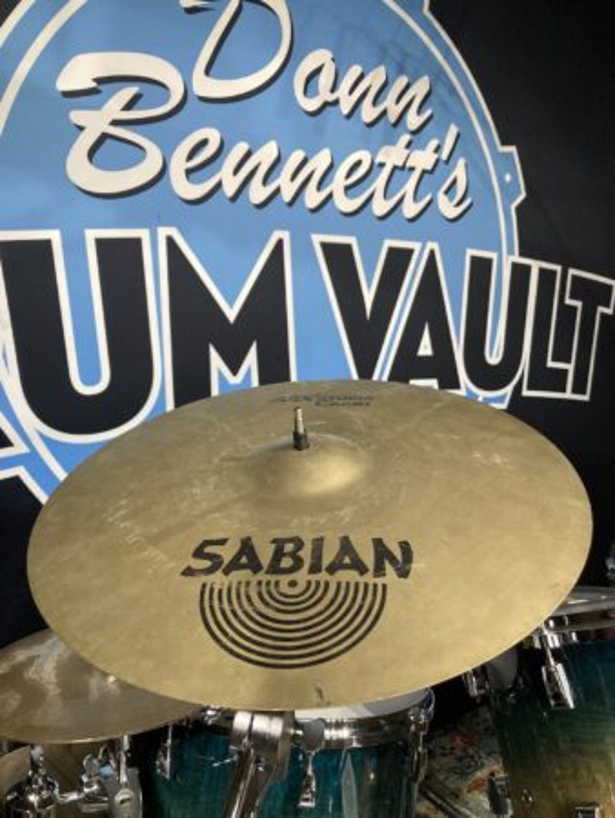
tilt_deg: -8.2
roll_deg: -0.2
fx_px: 663
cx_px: 308
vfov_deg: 63.4
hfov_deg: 49.8
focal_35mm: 28
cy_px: 409
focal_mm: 3.99
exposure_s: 1/60
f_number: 1.8
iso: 160
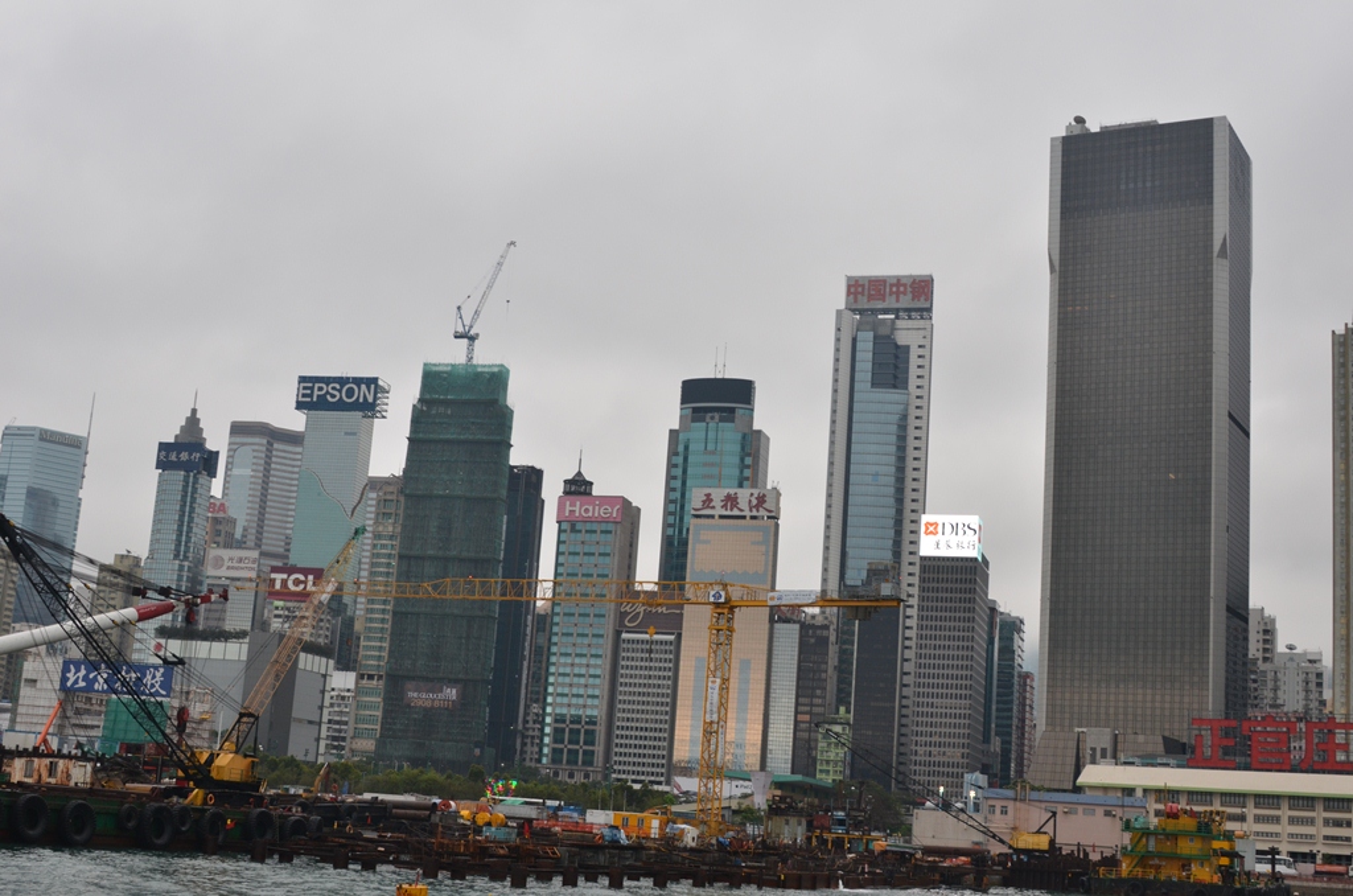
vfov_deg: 27.9
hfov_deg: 41.2
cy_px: 448
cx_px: 676
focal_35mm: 48
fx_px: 1800
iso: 360
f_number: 5.6
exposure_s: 1/125
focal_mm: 32
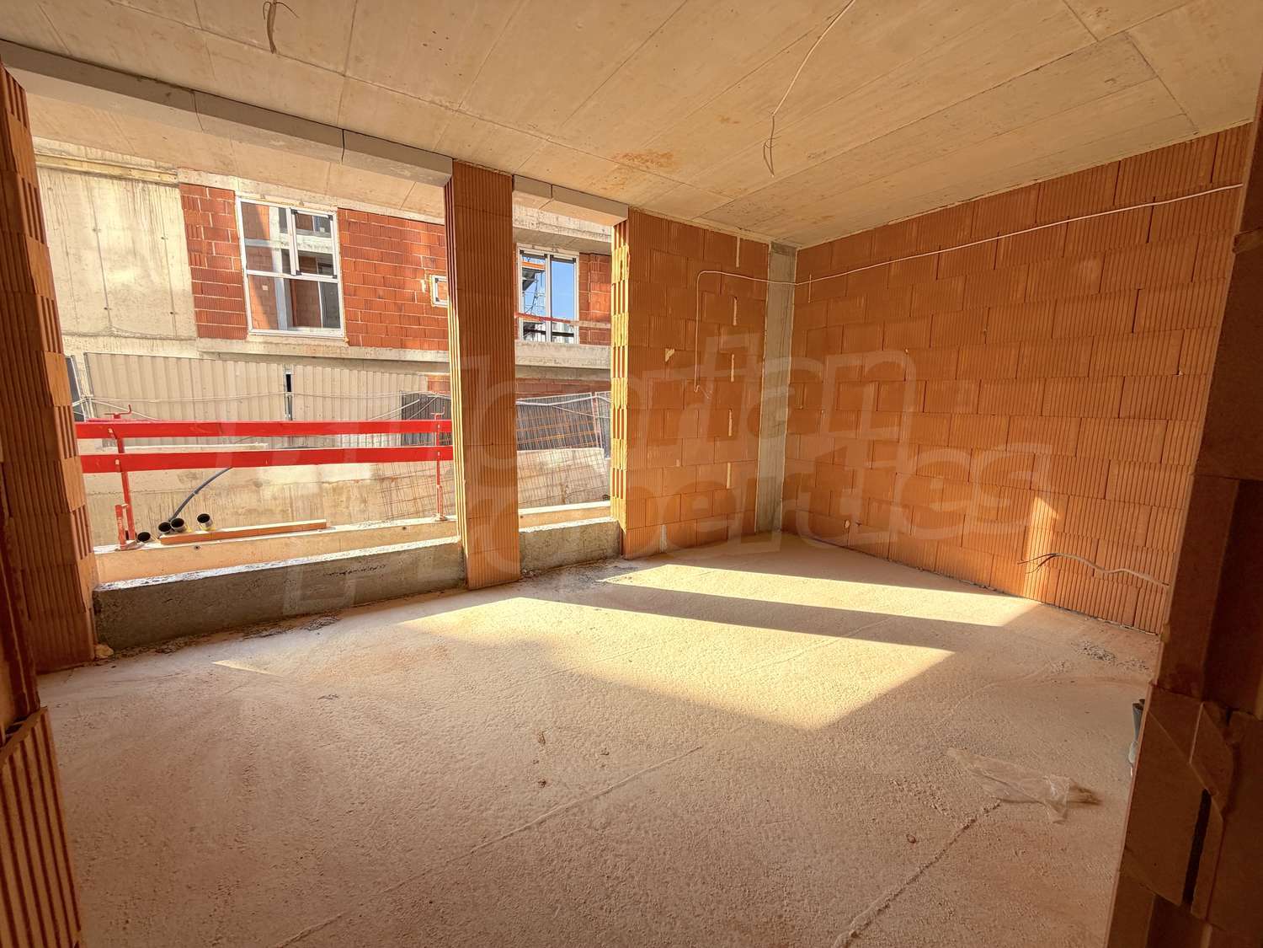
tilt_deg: -8.1
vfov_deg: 85.7
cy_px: 474
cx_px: 632
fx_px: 511
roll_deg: -0.7
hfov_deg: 102.1
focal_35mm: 14
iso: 50
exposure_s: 1/267
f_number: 2.2
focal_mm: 2.22
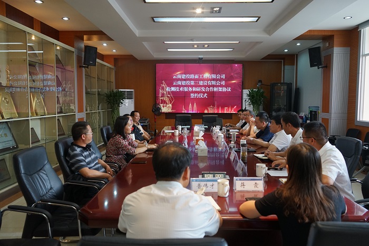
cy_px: 123
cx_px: 184
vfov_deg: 46.4
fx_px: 287
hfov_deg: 65.5
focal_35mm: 28
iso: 1250
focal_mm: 28
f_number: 4
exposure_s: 1/160
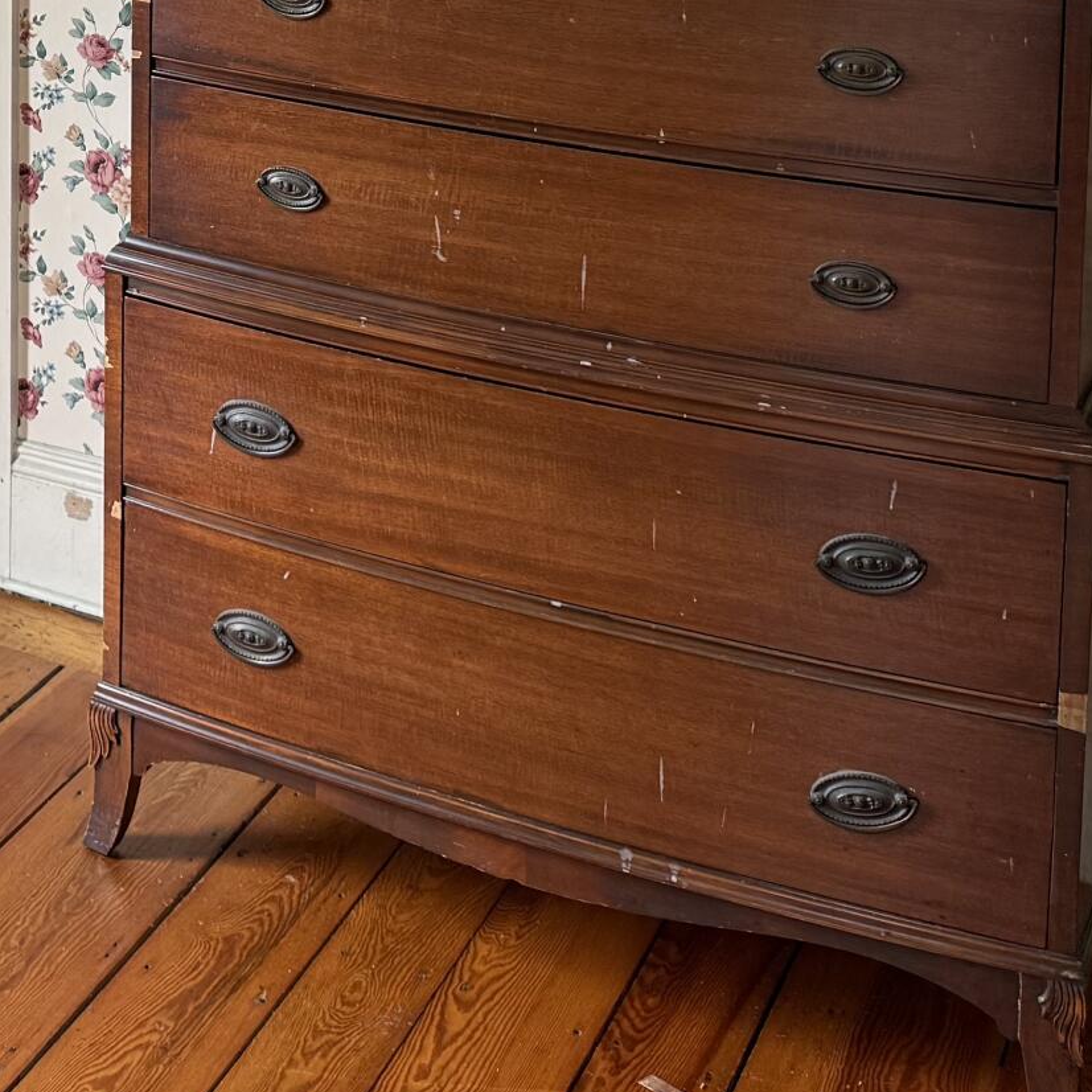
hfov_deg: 20.2
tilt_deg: -3.0
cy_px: -385
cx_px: -409
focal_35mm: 77
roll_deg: -0.3
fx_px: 2748
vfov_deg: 20.3
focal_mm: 6.76
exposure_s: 1/156
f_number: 1.78
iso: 100
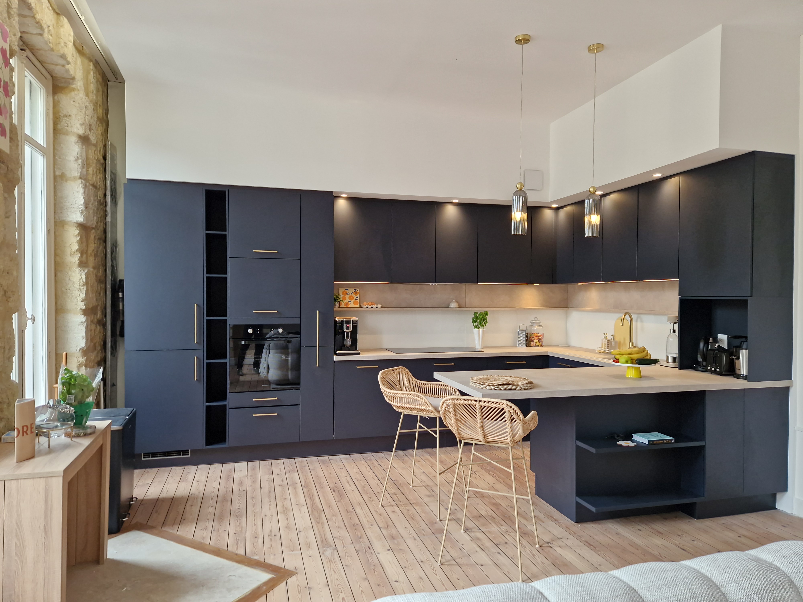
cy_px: 301
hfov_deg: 73.9
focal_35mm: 23
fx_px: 534
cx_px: 402
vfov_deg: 58.9
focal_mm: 5.4
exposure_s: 1/120
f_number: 1.8
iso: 100
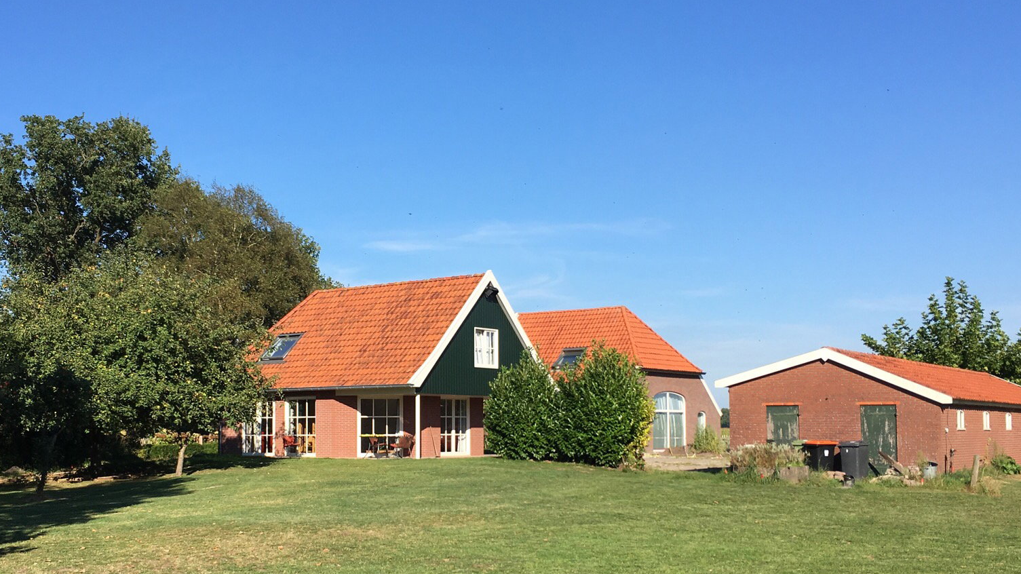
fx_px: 1164
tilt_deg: +2.3
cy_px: 362
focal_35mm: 43
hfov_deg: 47.2
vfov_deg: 27.6
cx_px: 429
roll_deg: -0.3
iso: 25
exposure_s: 1/1326
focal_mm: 4.15
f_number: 2.2
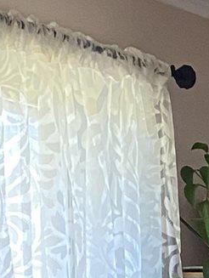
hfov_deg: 7.6
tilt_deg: -3.2
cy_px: 462
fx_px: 1470
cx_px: 513
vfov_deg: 10.3
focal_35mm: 183
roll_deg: +0.0
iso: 500
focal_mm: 4.25
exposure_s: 1/60
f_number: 1.8
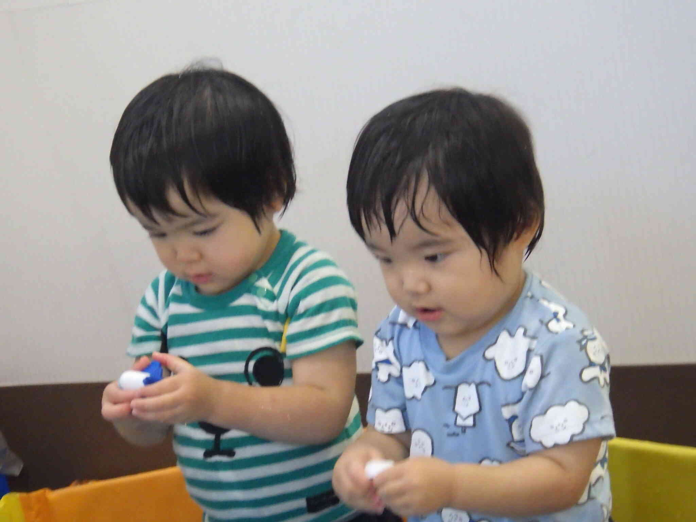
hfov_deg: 20.9
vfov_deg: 15.7
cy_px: 261
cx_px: 348
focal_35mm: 94
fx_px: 1890
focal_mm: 16.7
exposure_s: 1/45
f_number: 5
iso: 1600
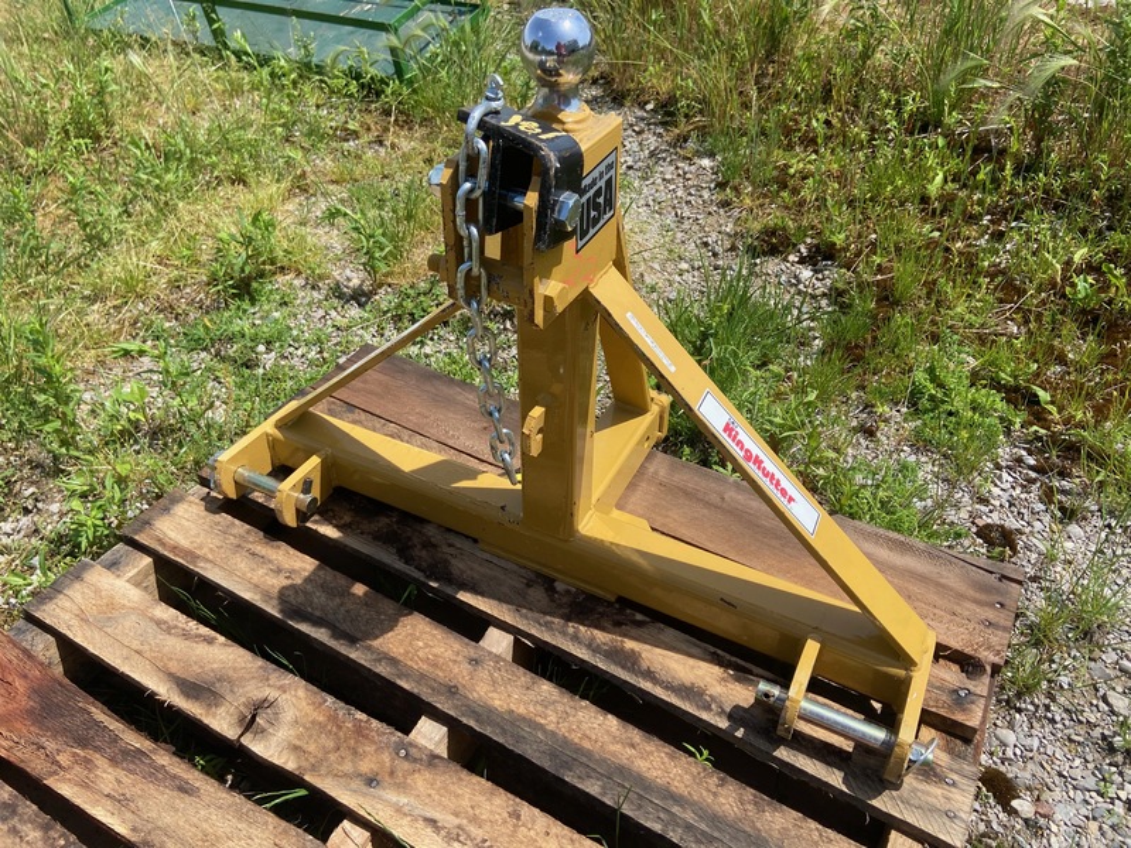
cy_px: 424
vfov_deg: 53.1
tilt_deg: -43.9
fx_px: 849
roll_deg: +2.9
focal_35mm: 26
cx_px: 566
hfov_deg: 67.3
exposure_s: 1/2222
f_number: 1.8
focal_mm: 4.25
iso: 32
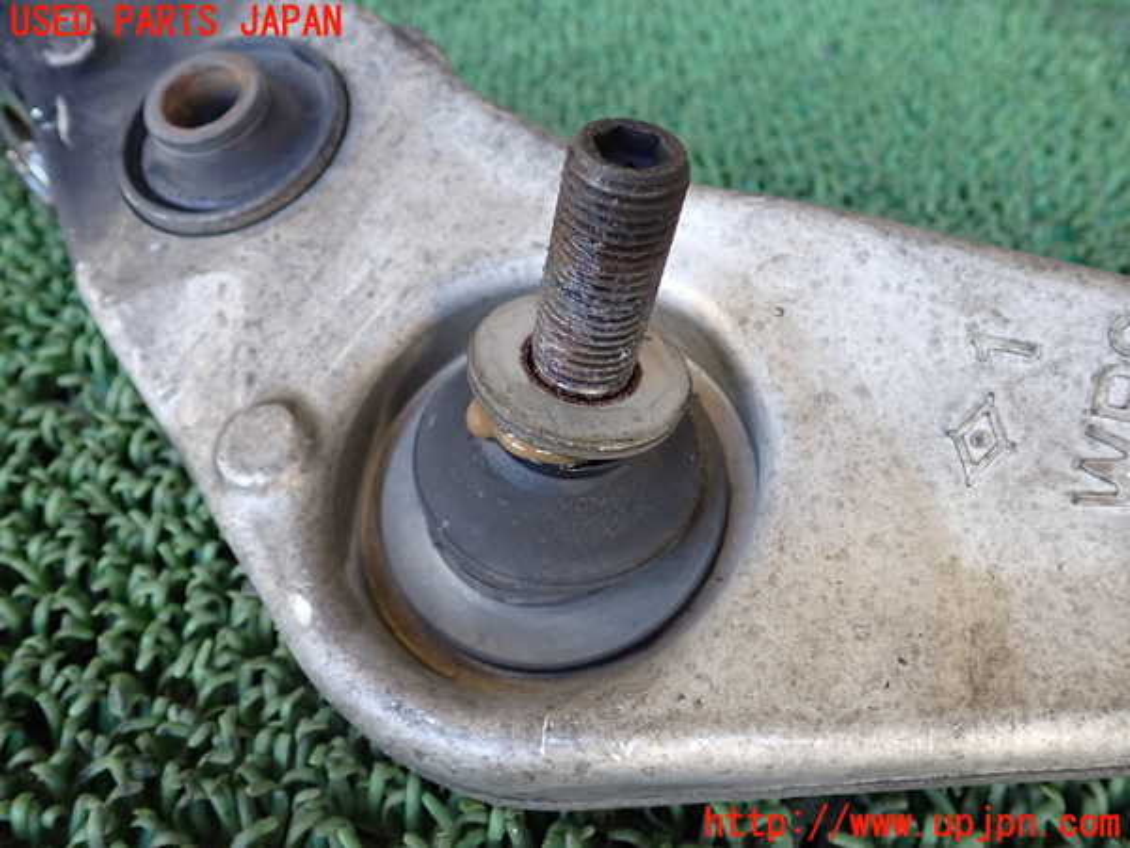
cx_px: 565
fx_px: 979
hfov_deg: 60.0
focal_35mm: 30
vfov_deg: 46.8
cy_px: 424
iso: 320
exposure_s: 1/100
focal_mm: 5.4
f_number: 2.3
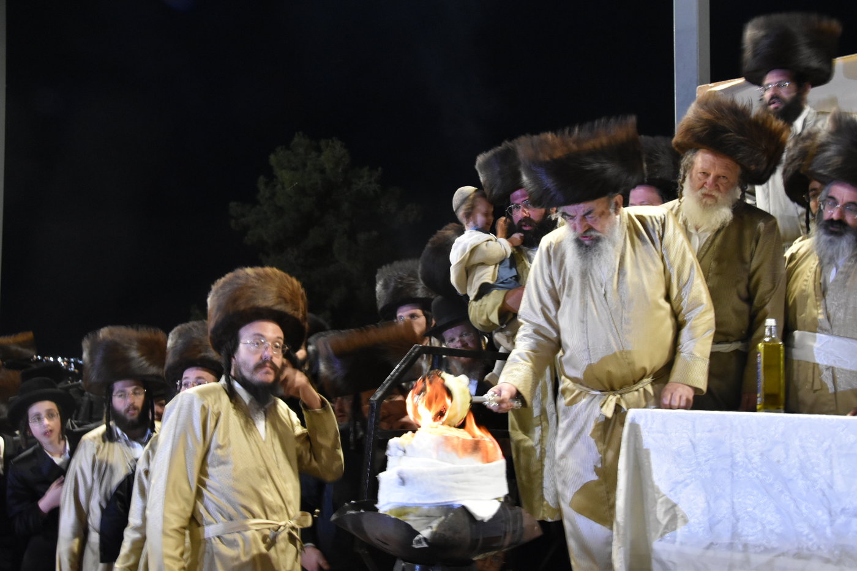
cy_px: 286
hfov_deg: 42.3
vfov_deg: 28.9
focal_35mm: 46
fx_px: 1107
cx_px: 428
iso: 2500
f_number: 6.3
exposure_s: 1/13
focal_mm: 31
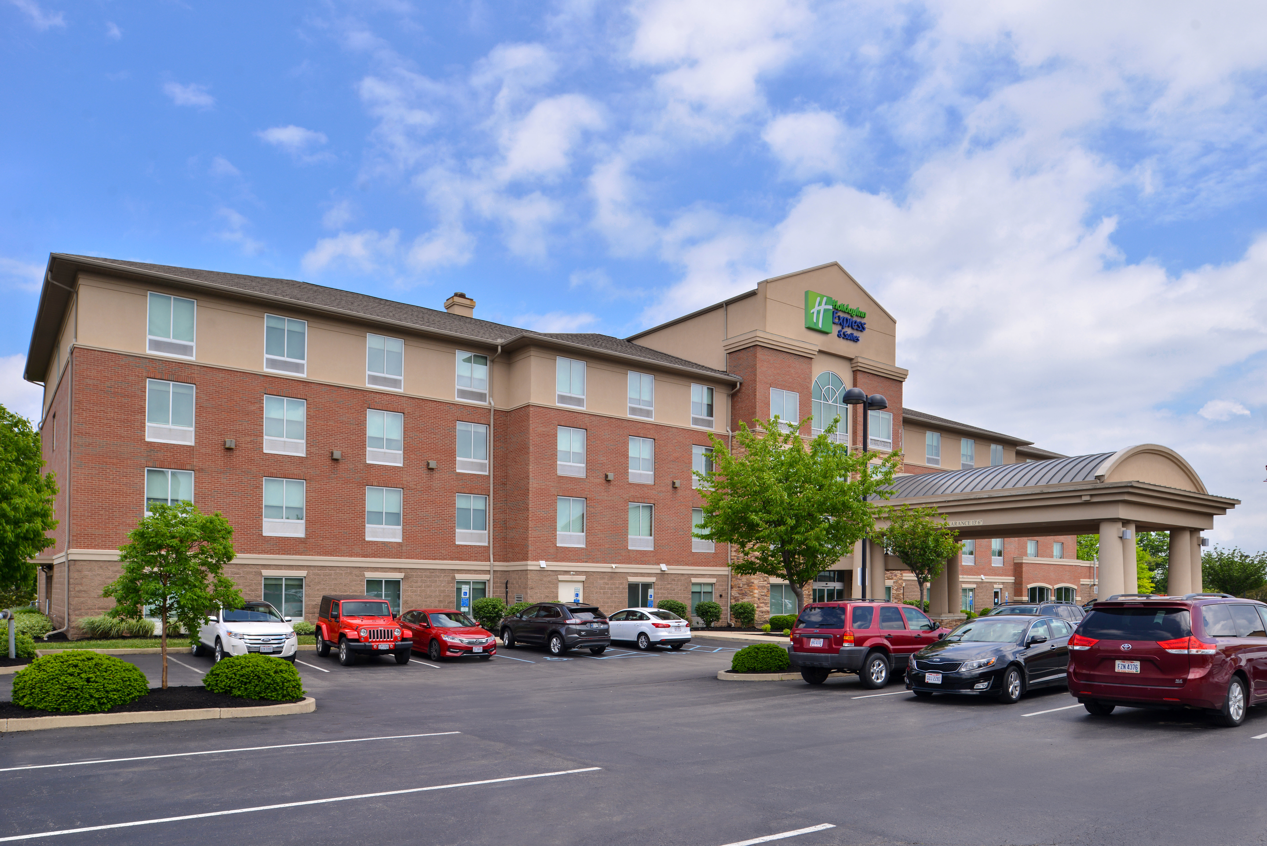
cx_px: 634
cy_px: 423
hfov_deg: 73.7
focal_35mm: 24
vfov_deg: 53.2
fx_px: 845
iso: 100
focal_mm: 24
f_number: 8
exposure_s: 1/320
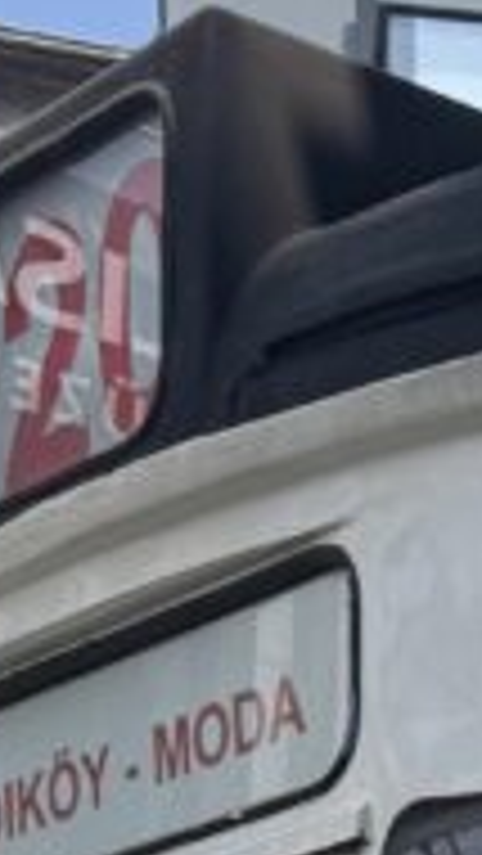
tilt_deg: -0.1
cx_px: 1014
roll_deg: +0.9
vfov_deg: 12.9
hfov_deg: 8.1
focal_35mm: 141
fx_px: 3201
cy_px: 1818
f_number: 1.78
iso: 80
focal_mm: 6.76
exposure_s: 1/1727
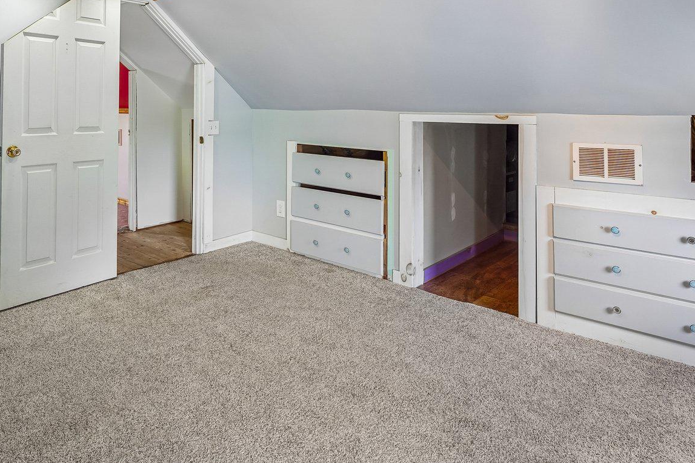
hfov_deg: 70.6
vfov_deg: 48.6
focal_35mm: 25
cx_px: 270
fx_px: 482
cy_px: 100
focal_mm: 14
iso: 500
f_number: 8
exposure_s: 1/13
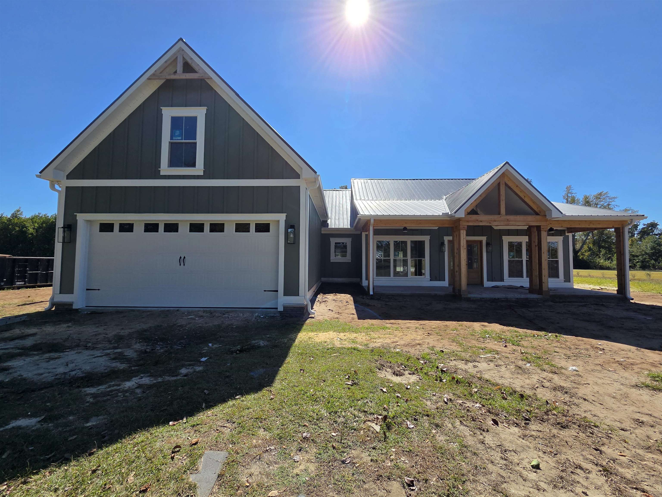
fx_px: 249
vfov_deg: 89.9
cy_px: 248
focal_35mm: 13
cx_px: 331
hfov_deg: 106.2
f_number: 2.2
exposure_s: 1/2391
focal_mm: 2.2
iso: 50
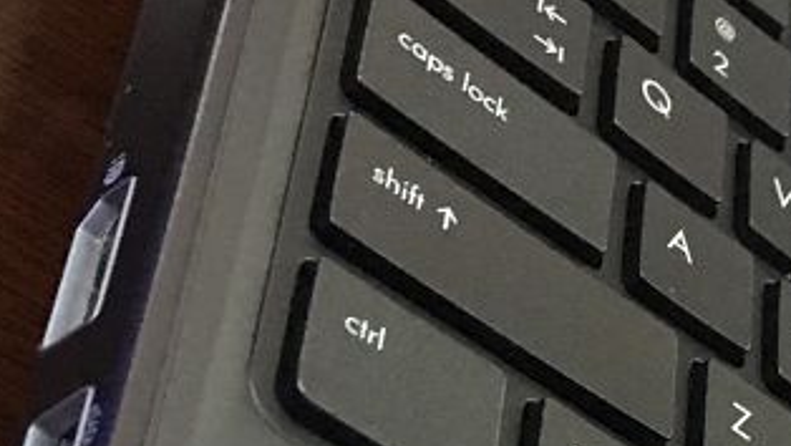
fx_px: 2161
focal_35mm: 103
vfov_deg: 11.1
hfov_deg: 20.0
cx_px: 829
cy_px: 761
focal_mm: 4.15
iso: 320
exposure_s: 1/17
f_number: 2.2
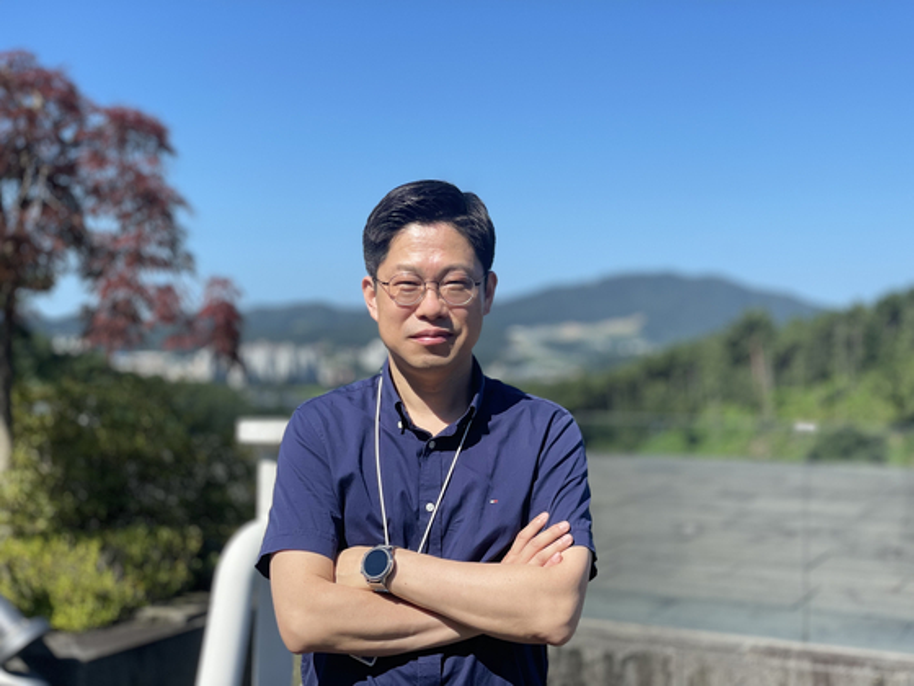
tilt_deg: +0.2
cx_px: 457
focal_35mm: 52
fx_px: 1373
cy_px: 343
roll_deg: -1.0
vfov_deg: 28.0
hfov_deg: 36.8
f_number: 2
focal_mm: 6
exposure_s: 1/1845
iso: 32
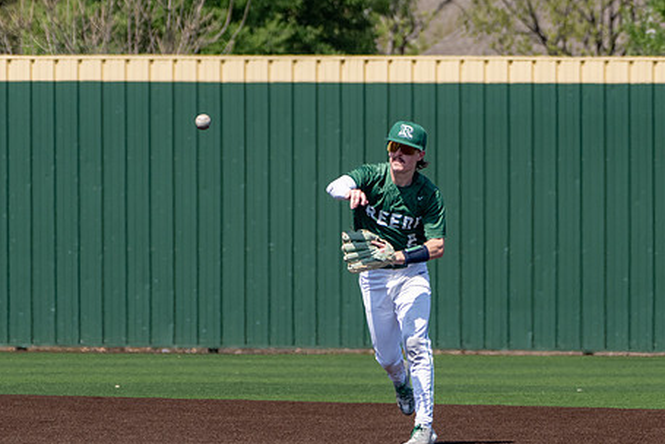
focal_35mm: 469
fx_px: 8669
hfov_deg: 4.4
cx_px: 357
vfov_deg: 2.9
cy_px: 257
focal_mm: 239
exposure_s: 1/2000
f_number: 8
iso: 640
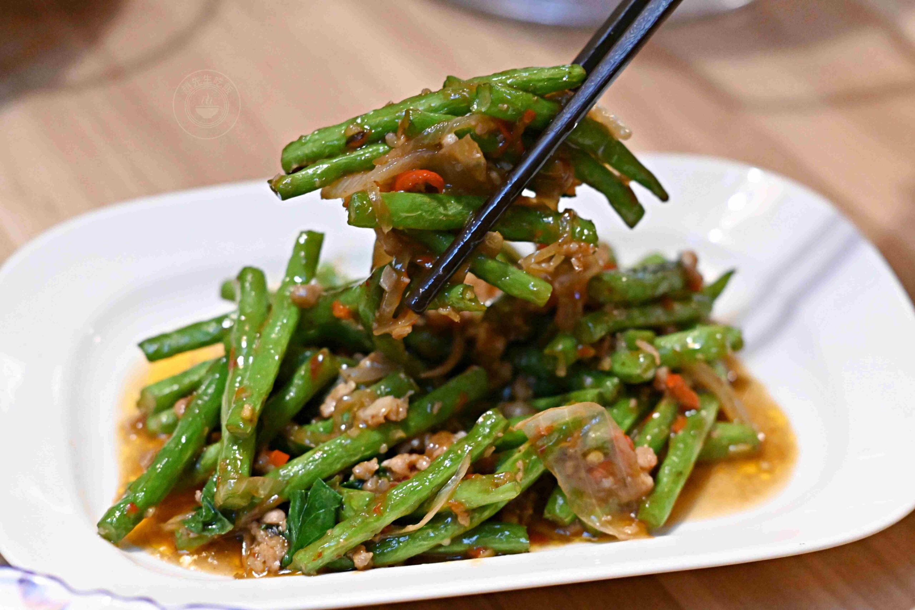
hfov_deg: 27.0
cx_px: 458
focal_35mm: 75
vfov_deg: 18.2
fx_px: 1906
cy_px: 305
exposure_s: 1/200
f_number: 2.8
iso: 6400
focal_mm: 50
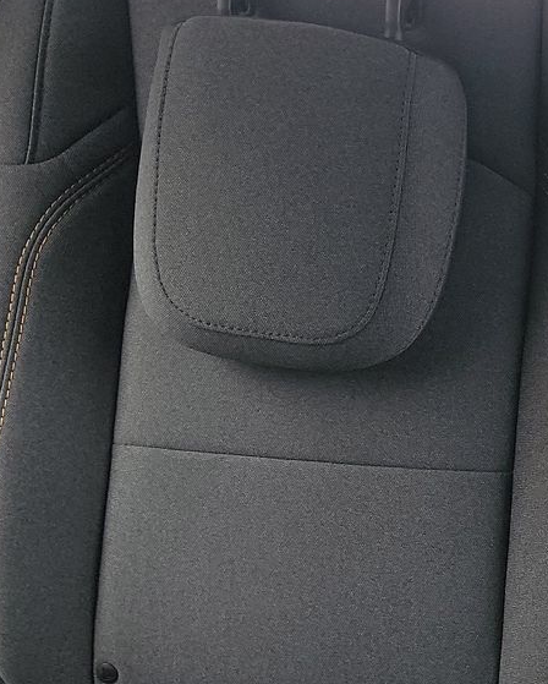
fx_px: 1357
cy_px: 351
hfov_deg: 21.3
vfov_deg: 28.3
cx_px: 651
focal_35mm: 67
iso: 176
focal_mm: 6.7
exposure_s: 1/59
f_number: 1.8
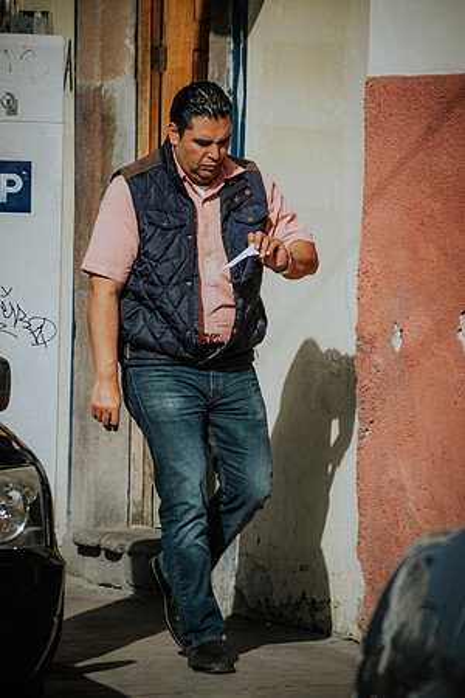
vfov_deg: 4.6
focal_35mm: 450
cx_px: 232
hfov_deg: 3.1
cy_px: 349
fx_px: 8718
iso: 100
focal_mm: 300
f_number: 6.3
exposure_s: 1/640
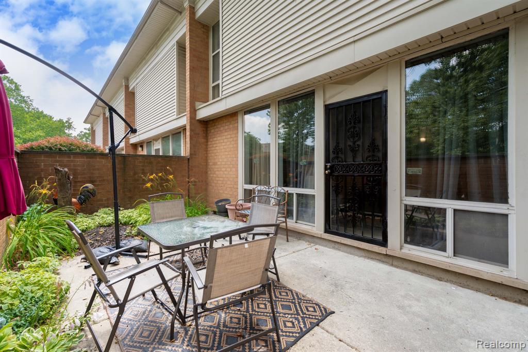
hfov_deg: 96.8
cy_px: 176
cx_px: 264
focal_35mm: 16
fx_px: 235
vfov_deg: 73.7
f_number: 7.1
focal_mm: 16
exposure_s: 1/60
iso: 250
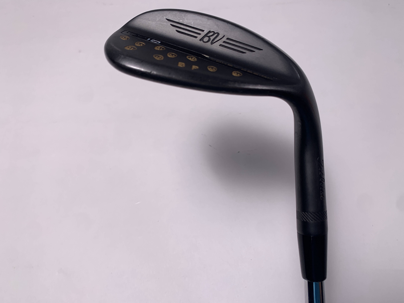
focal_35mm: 26
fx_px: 303
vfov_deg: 53.1
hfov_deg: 67.3
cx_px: 202
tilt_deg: -63.1
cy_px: 152
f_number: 1.8
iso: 25
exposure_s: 1/332
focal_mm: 4.25
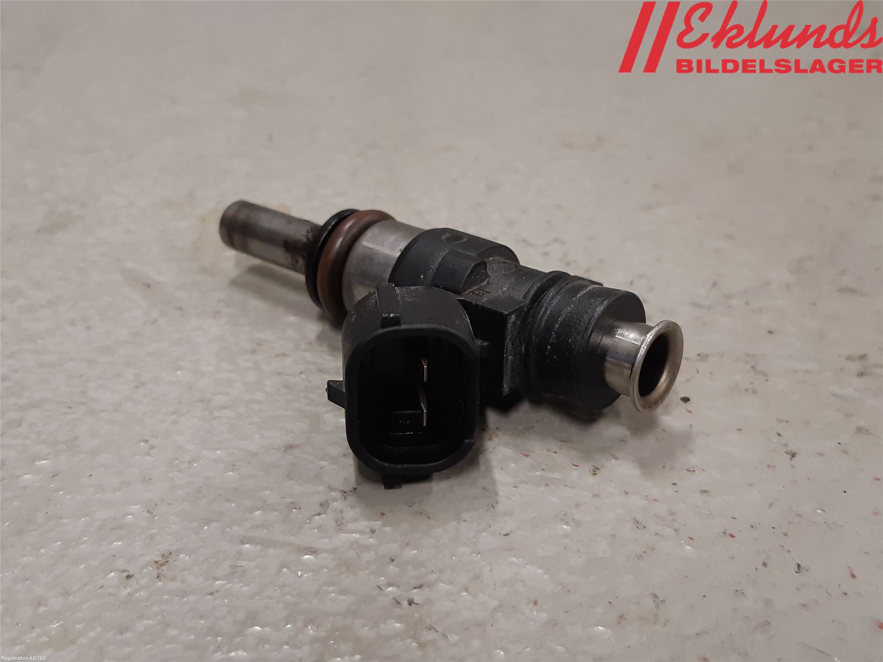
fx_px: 663
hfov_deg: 67.3
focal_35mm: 26
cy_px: 331
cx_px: 442
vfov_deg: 53.1
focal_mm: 3.93
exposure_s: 1/50
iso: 100
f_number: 1.7
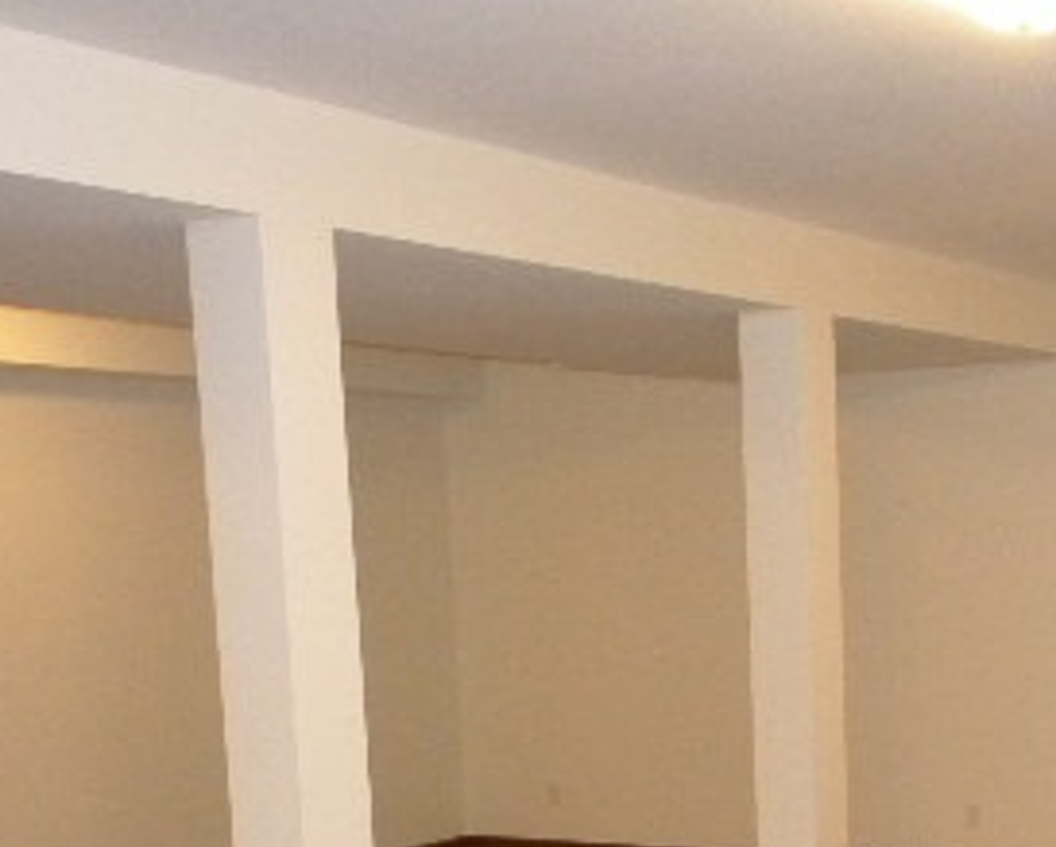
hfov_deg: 28.7
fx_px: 2002
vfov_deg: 22.7
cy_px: 897
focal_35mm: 64
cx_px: 901
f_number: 3.5
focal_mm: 5
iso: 400
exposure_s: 1/26
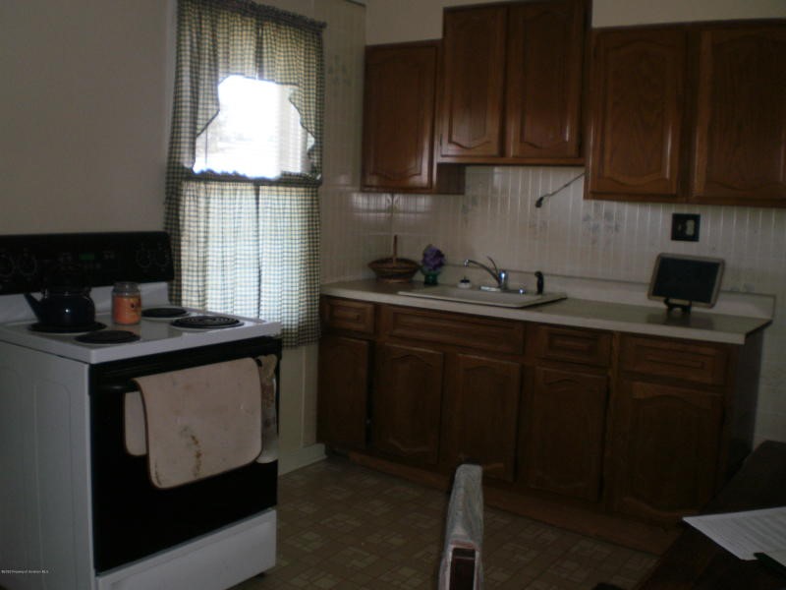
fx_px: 817
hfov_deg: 51.4
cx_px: 393
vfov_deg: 39.7
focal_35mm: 36
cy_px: 295
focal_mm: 6.3
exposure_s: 1/30
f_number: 3.1
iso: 125
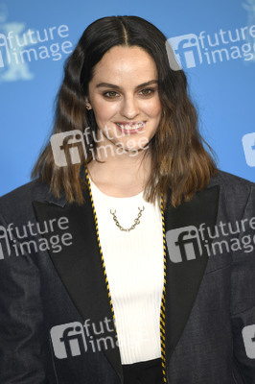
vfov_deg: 10.3
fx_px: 2129
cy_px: 192
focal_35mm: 200
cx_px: 128
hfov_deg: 6.9
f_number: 3.5
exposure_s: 1/400
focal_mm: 200
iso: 640
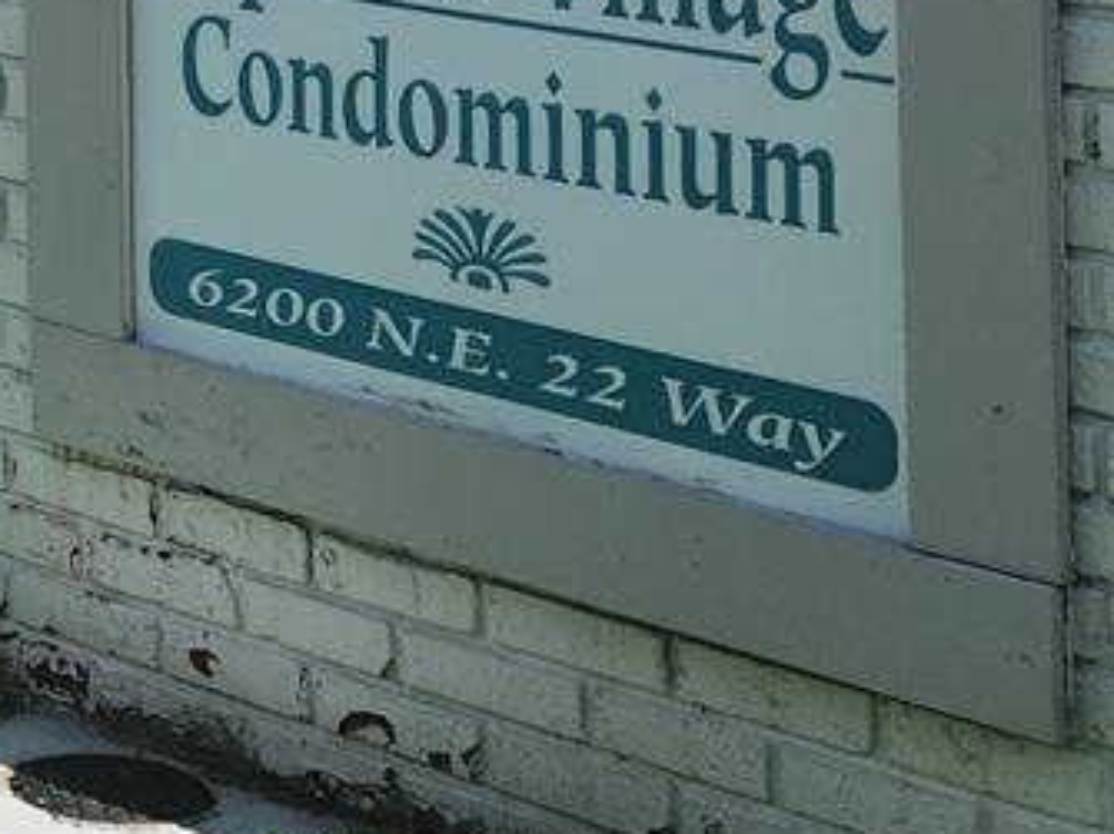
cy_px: -768
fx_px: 3539
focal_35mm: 110
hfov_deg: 15.1
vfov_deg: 12.1
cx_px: -998
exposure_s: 1/1384
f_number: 1.8
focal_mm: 6.4
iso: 12
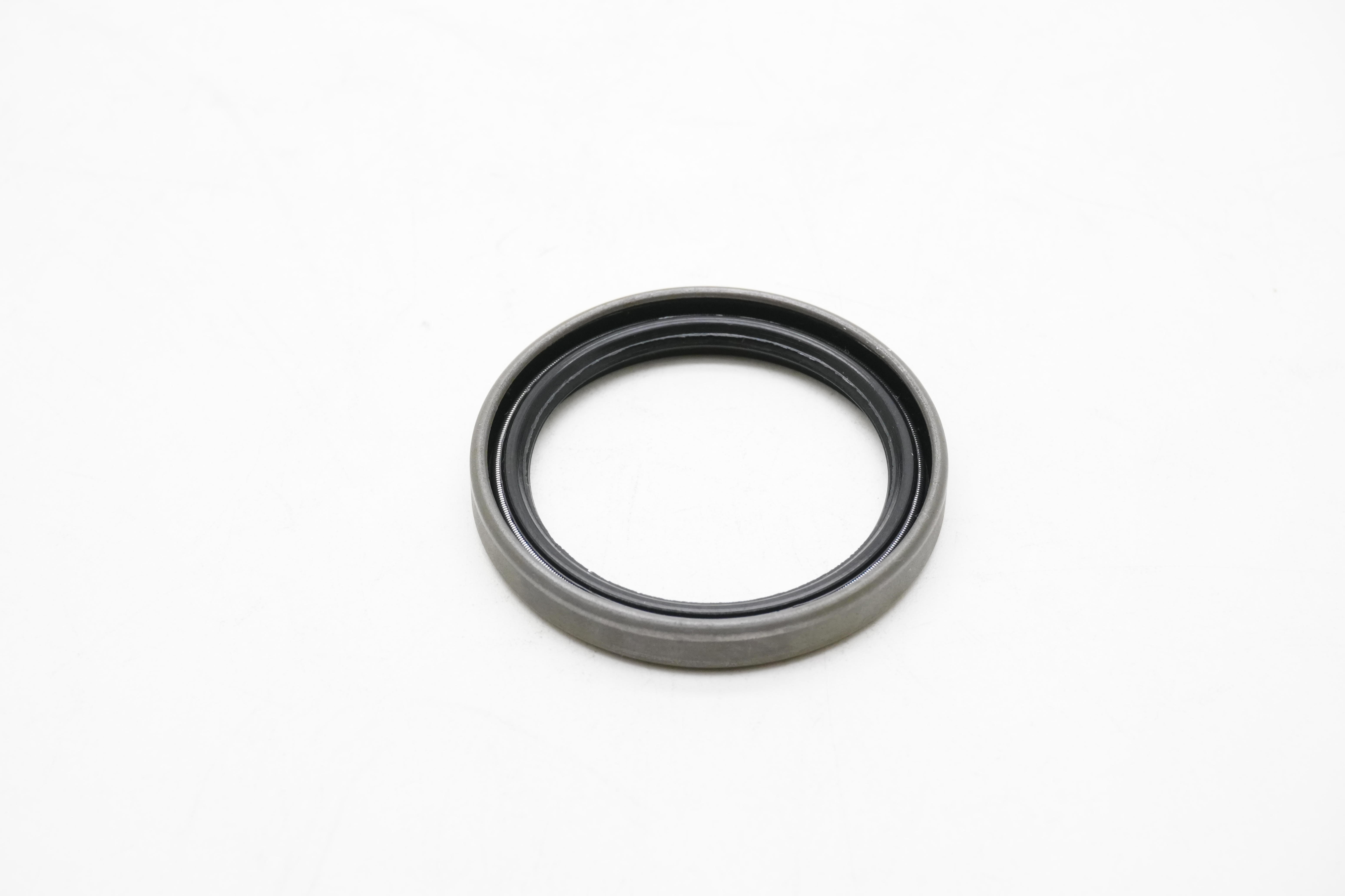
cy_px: 448
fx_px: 2466
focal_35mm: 66
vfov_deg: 20.6
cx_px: 672
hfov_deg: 30.5
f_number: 11
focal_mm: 44
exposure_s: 1/80
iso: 1000
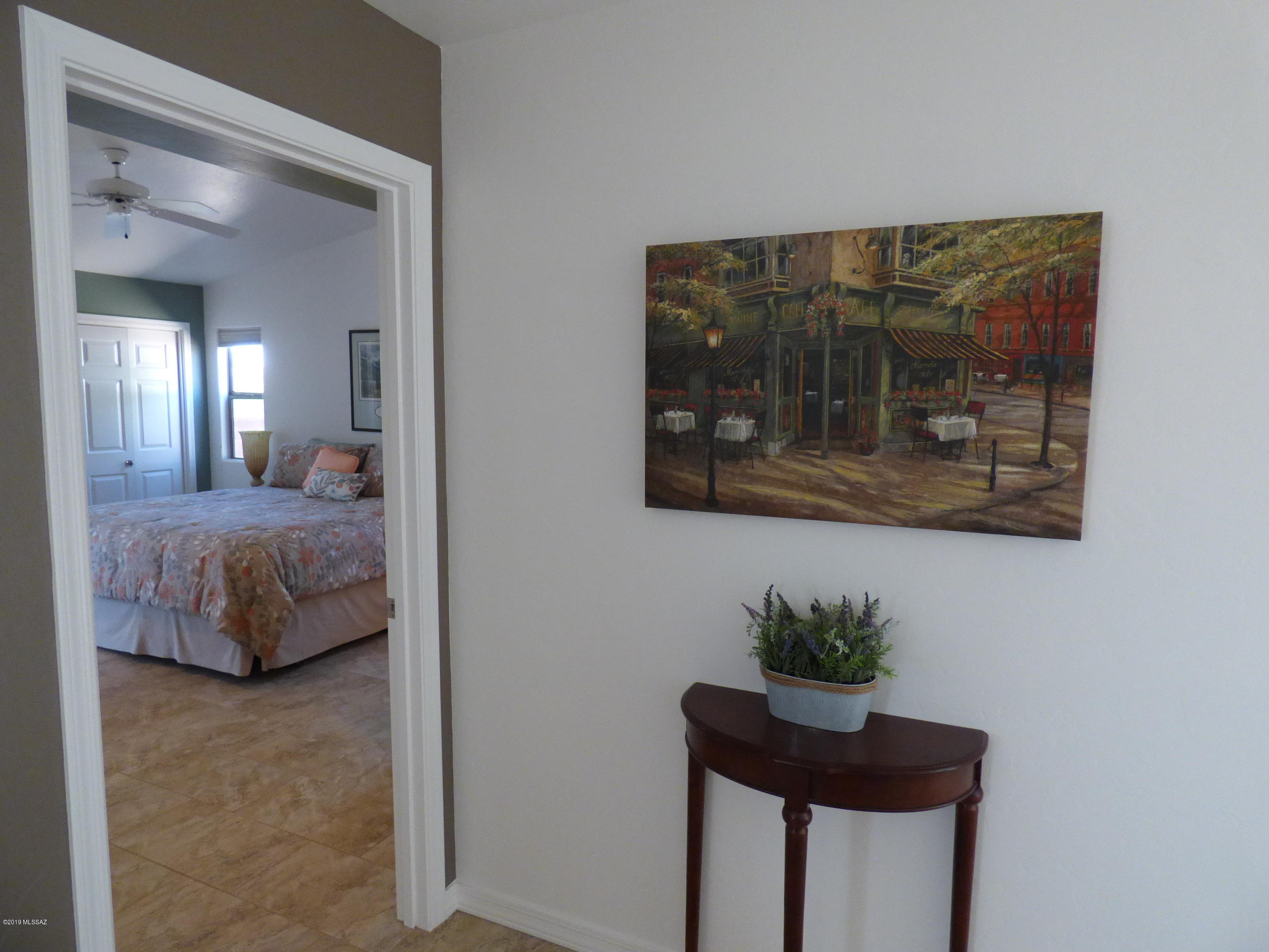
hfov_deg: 81.7
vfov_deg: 66.0
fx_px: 733
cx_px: 634
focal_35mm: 20
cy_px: 476
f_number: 2.8
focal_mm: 3.58
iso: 400
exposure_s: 1/60
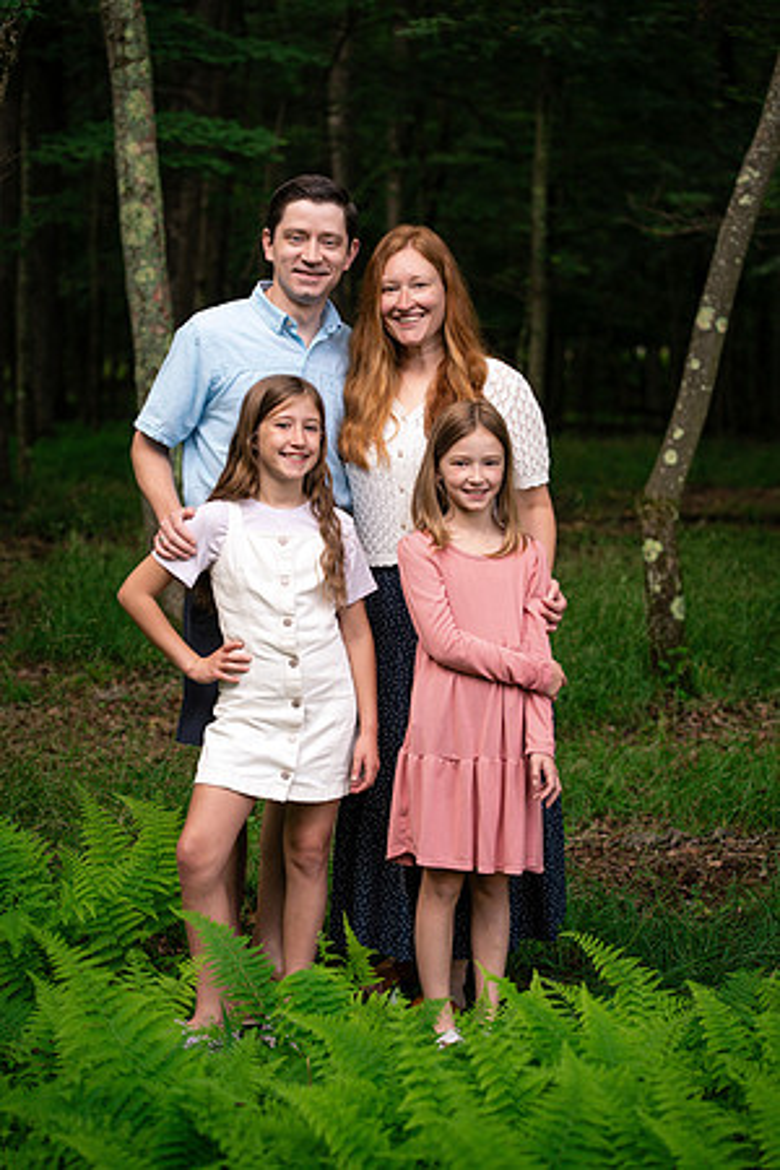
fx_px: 2762
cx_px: 390
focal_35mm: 85
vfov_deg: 23.9
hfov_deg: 16.1
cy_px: 585
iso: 200
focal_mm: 85
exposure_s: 1/250
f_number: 4
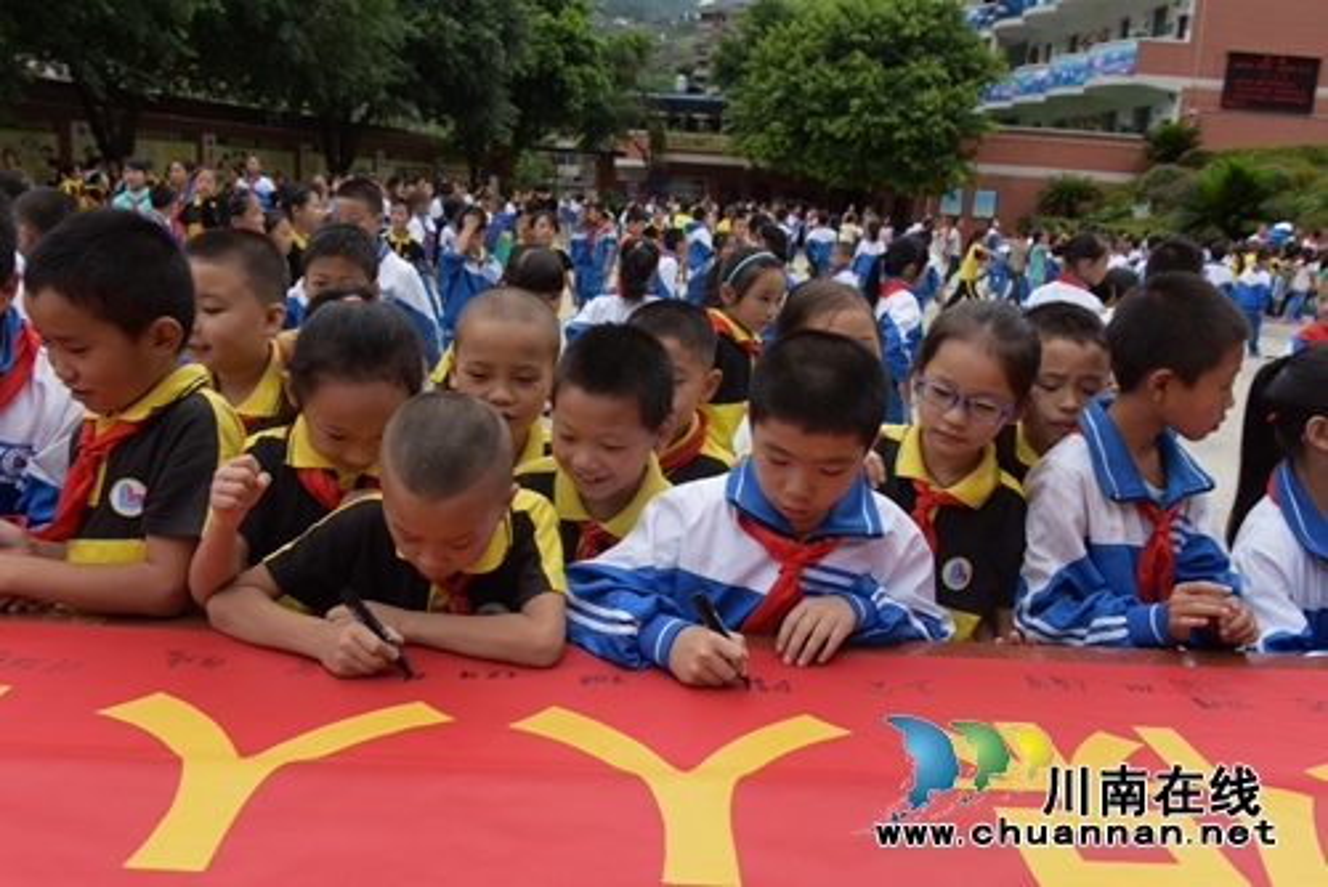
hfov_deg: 60.3
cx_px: 664
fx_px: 1144
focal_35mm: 31
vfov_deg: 42.4
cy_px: 444
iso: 400
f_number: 8
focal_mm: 31
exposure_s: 1/250
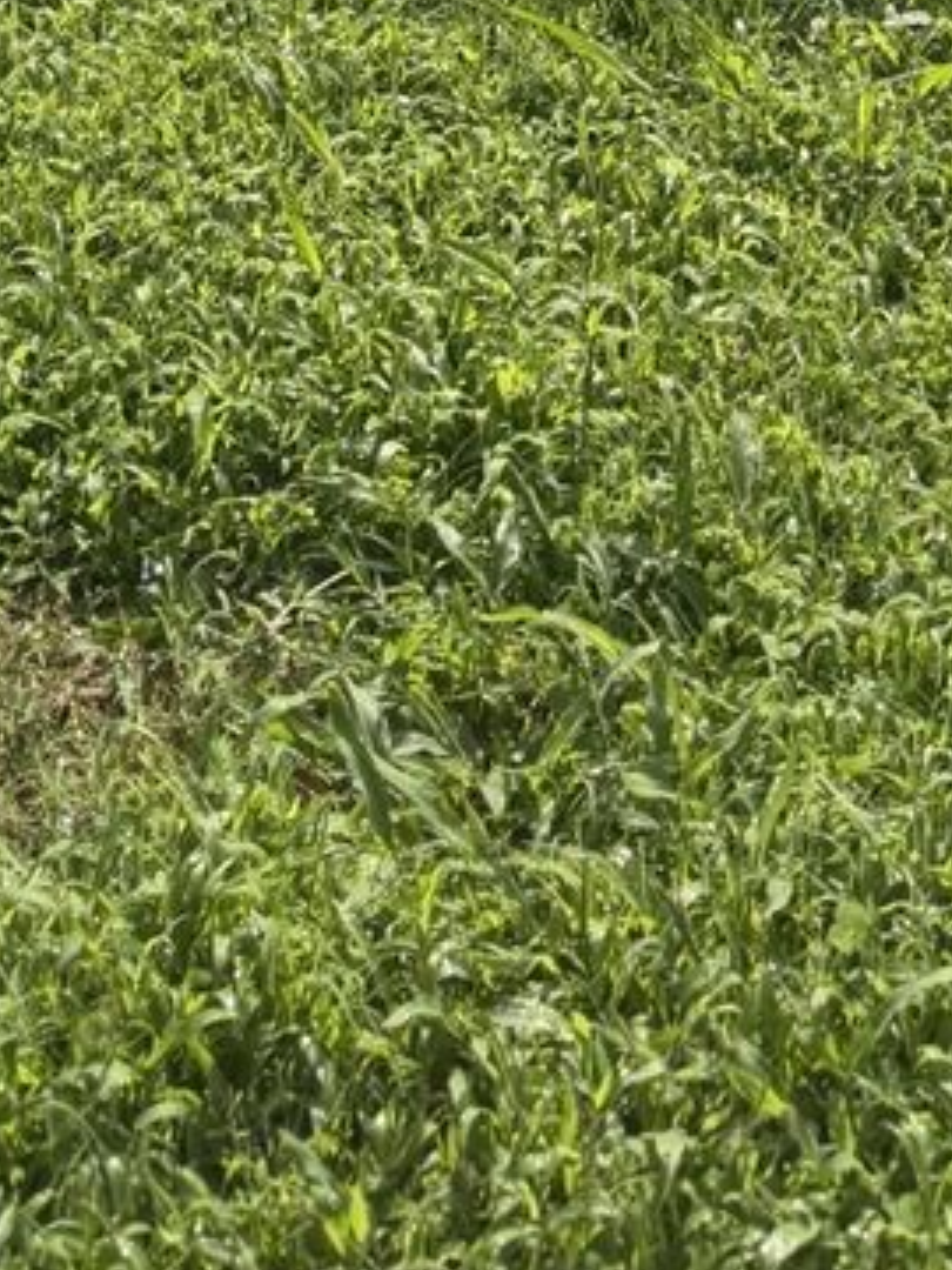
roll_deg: +0.1
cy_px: -979
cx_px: 635
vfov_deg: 17.6
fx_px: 3337
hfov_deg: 16.2
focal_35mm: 91
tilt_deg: -12.4
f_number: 1.78
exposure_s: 1/5319
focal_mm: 6.76
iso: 100
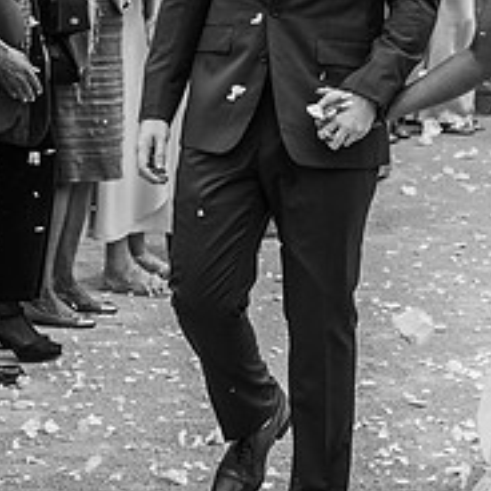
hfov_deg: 12.5
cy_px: 85
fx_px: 2231
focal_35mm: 139
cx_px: 371
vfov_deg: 12.5
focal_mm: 52
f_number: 5
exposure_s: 1/1000
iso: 280
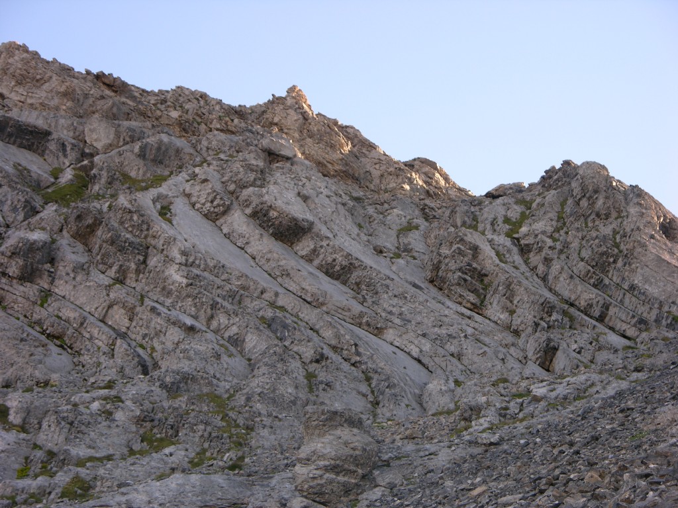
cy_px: 254
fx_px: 2350
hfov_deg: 16.4
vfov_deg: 12.3
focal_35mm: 120
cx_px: 339
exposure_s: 1/111
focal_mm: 29.5
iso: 50
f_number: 3.7
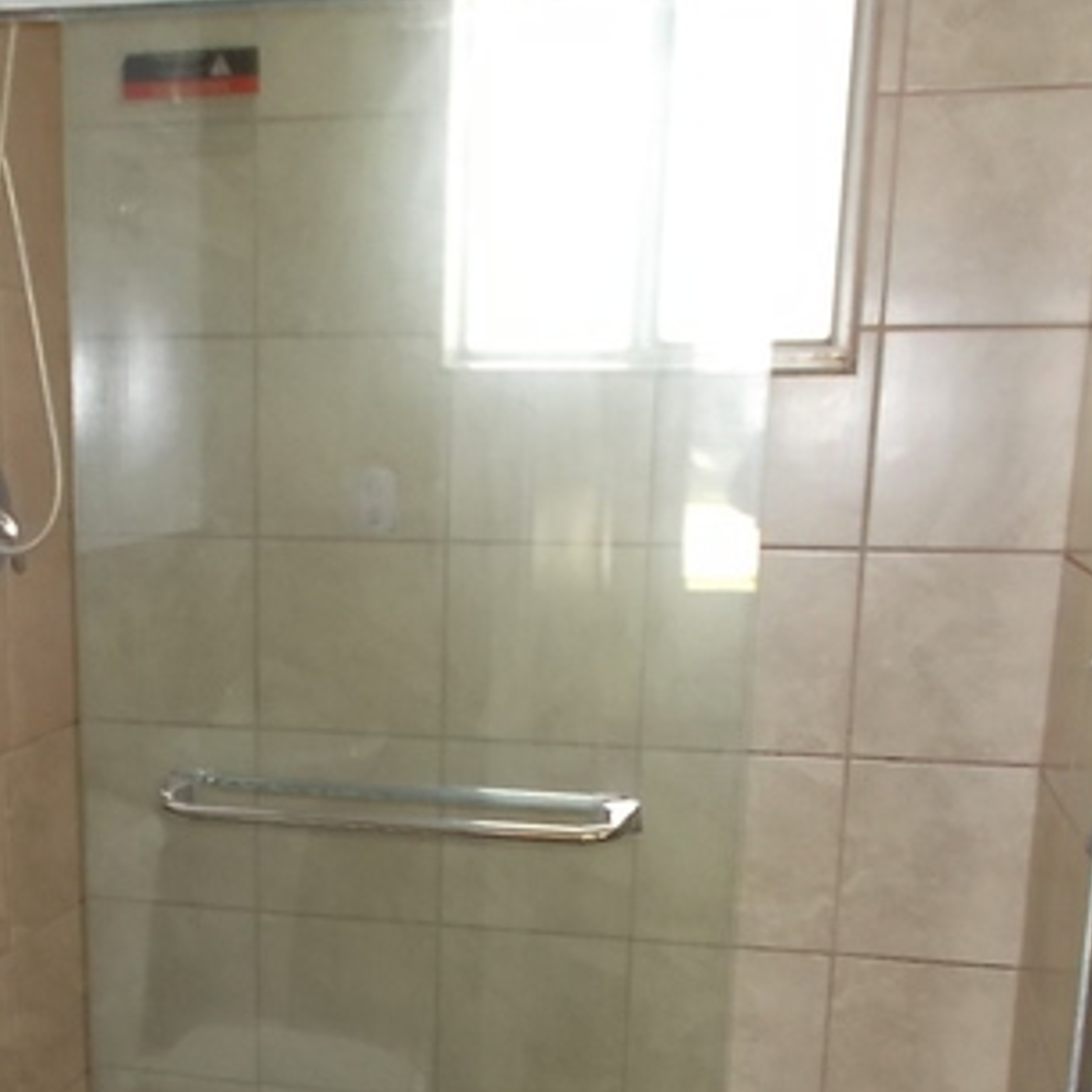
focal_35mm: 48
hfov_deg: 34.8
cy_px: 842
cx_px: 303
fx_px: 1713
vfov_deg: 34.5
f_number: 3.2
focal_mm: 4.6
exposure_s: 1/25
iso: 200
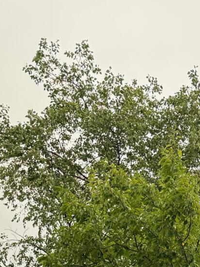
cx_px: 189
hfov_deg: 16.7
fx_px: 670
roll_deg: -2.4
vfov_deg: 18.3
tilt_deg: +0.1
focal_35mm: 87
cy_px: 466
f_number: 1.78
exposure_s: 1/2299
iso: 100
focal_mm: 6.76
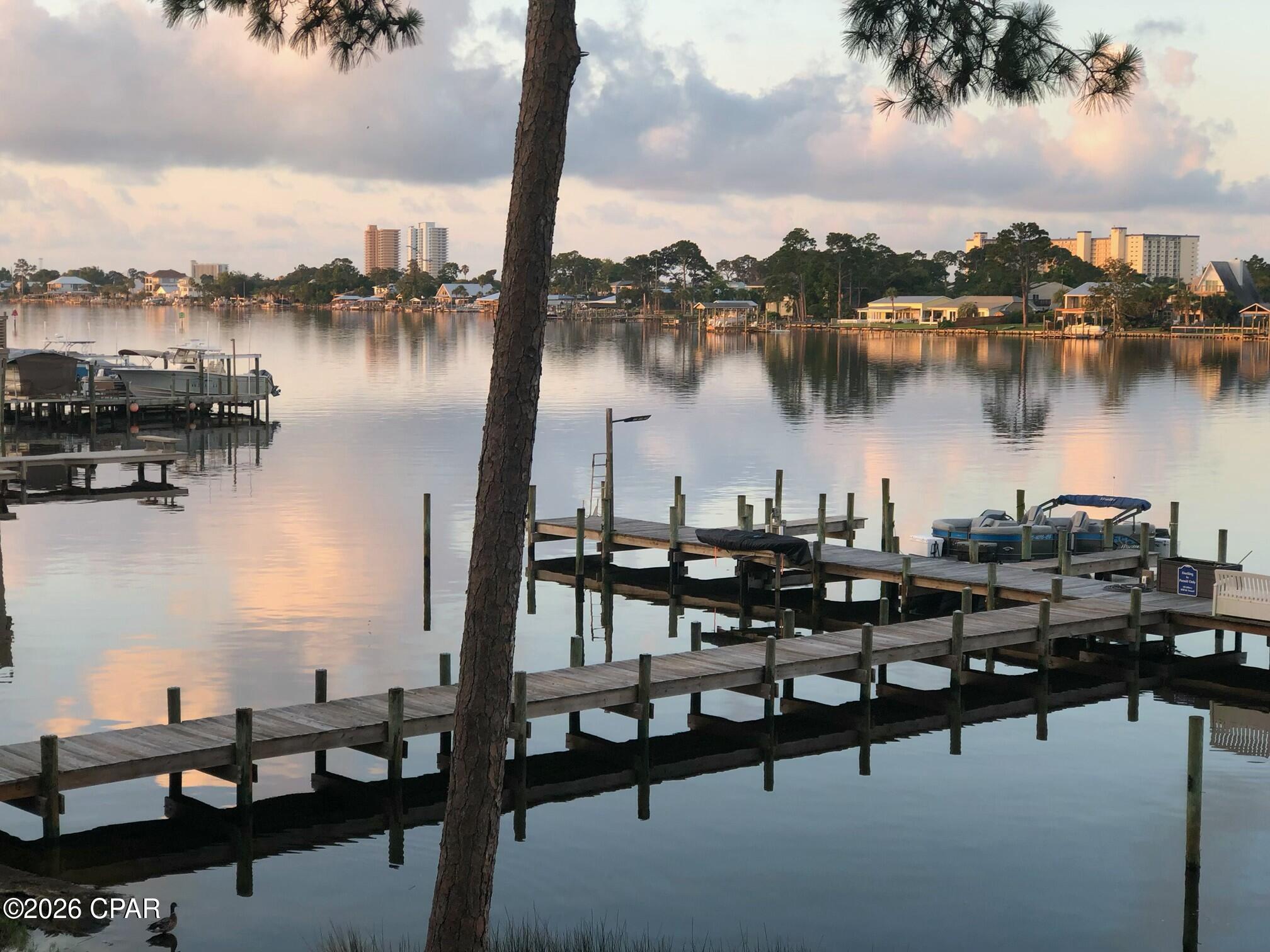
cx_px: 635
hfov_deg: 33.8
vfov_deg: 25.7
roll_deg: +0.1
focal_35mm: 57
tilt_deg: -5.8
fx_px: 2091
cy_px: 476
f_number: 2.8
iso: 32
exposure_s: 1/121
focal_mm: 6.6
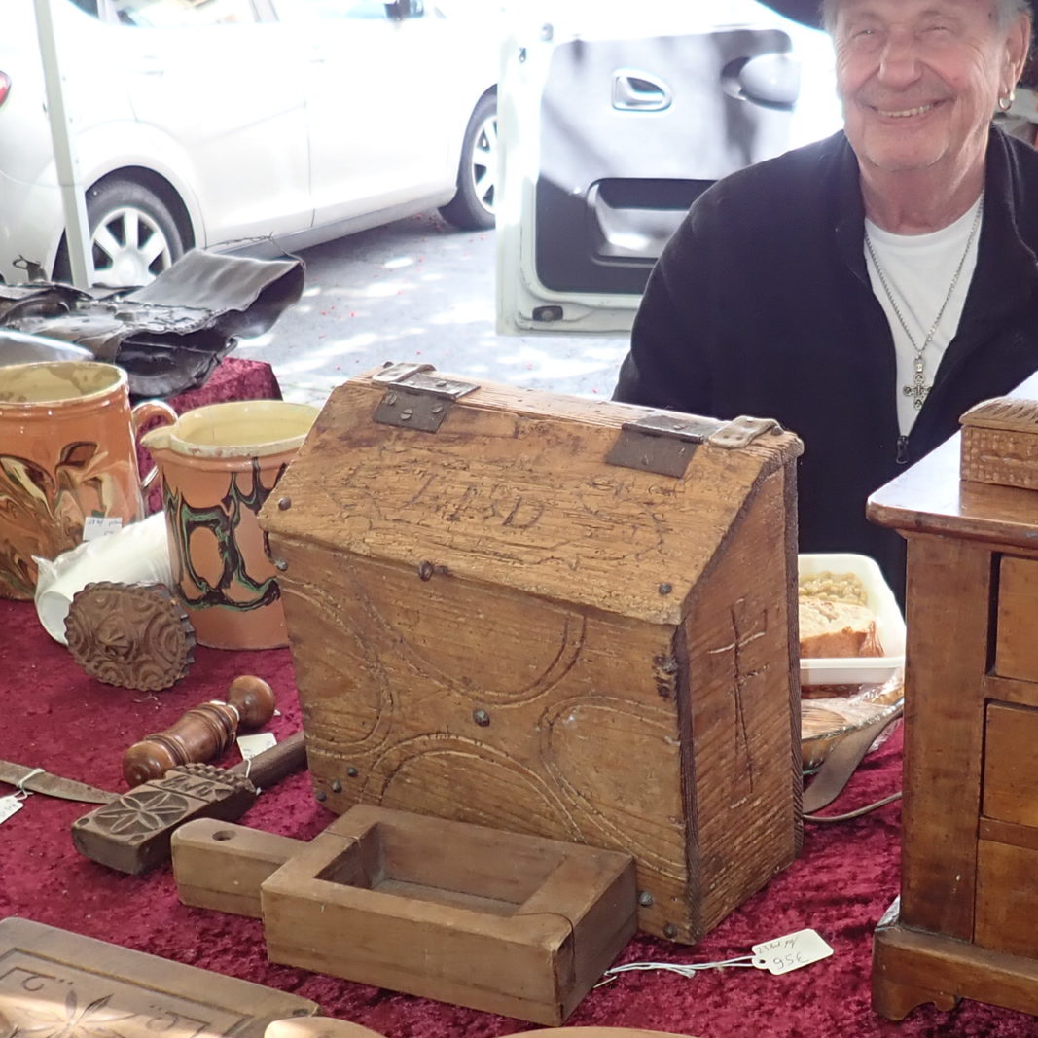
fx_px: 1798
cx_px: 630
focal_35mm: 53
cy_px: 597
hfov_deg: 32.1
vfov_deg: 32.1
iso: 100
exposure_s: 1/100
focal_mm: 4.5
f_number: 2
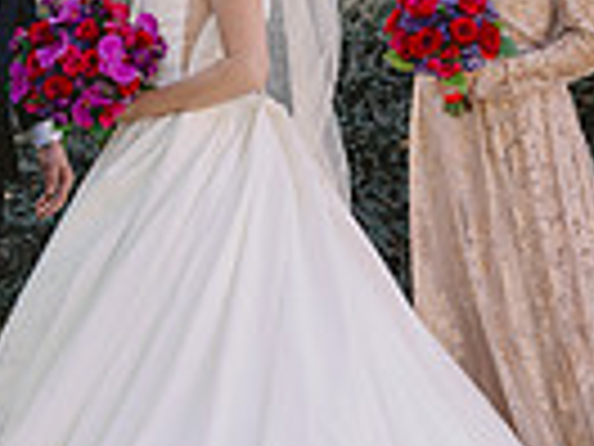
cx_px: 272
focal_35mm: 230
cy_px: 266
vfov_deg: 6.5
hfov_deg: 8.6
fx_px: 3947
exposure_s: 1/125
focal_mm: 70
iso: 100
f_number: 3.5
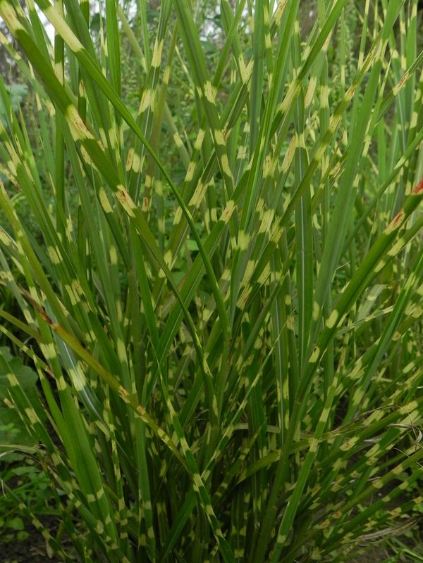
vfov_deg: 50.1
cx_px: 212
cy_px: 282
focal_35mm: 37
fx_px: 603
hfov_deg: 38.7
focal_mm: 6.6
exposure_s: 1/500
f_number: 3.5
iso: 160
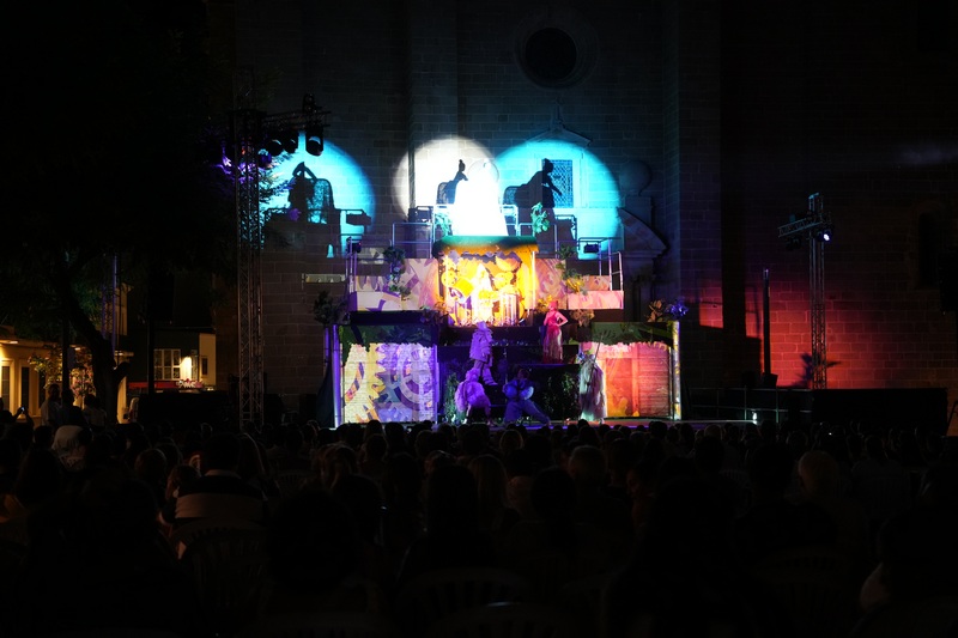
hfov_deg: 36.3
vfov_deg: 24.6
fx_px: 1463
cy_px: 319
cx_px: 479
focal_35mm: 55
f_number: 4
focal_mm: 55
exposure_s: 1/60
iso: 4000
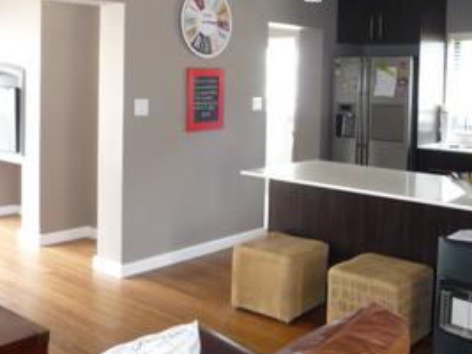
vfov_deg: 31.8
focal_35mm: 45
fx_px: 613
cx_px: 262
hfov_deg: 42.0
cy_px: 108
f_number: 3.3
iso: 250
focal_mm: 5.2
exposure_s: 1/30
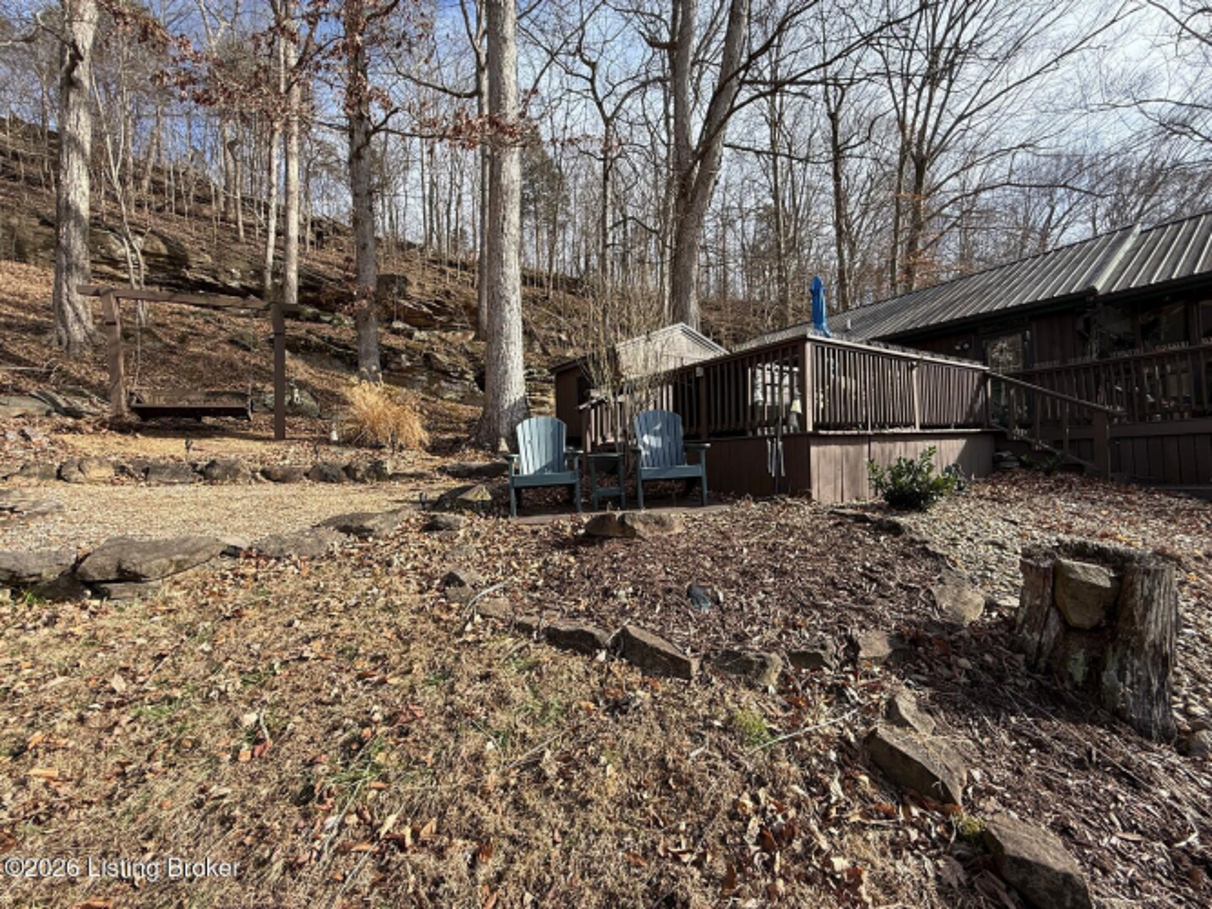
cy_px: 454
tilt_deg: +2.2
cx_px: 606
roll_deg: +2.8
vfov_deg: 85.7
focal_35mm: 14
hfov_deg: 102.1
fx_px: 490
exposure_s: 1/602
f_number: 2.2
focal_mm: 2.22
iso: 50
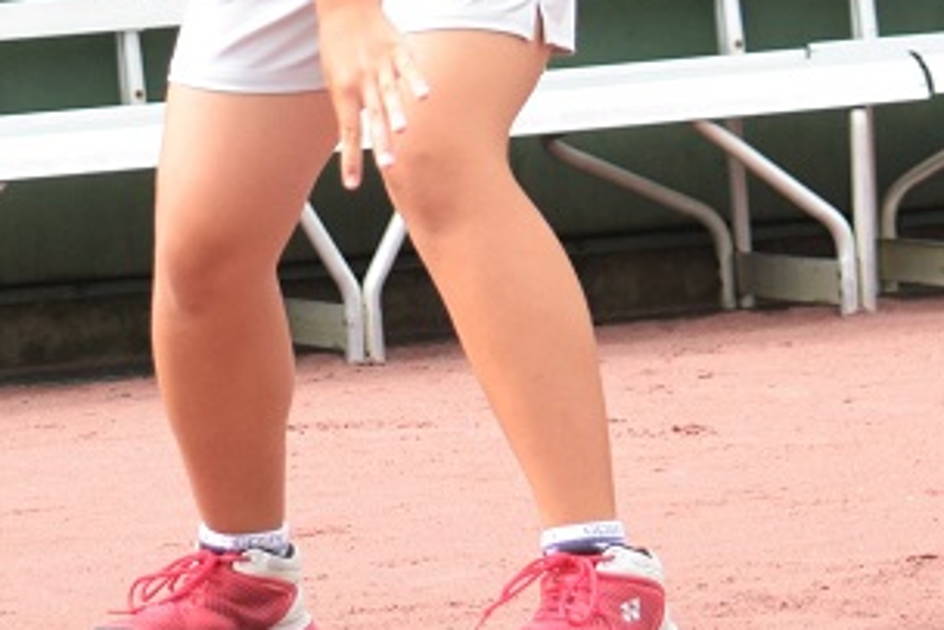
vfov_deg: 3.6
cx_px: 279
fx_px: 10100
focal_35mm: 385
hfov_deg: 5.3
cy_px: -251
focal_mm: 78
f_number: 4.5
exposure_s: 1/1250
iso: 500
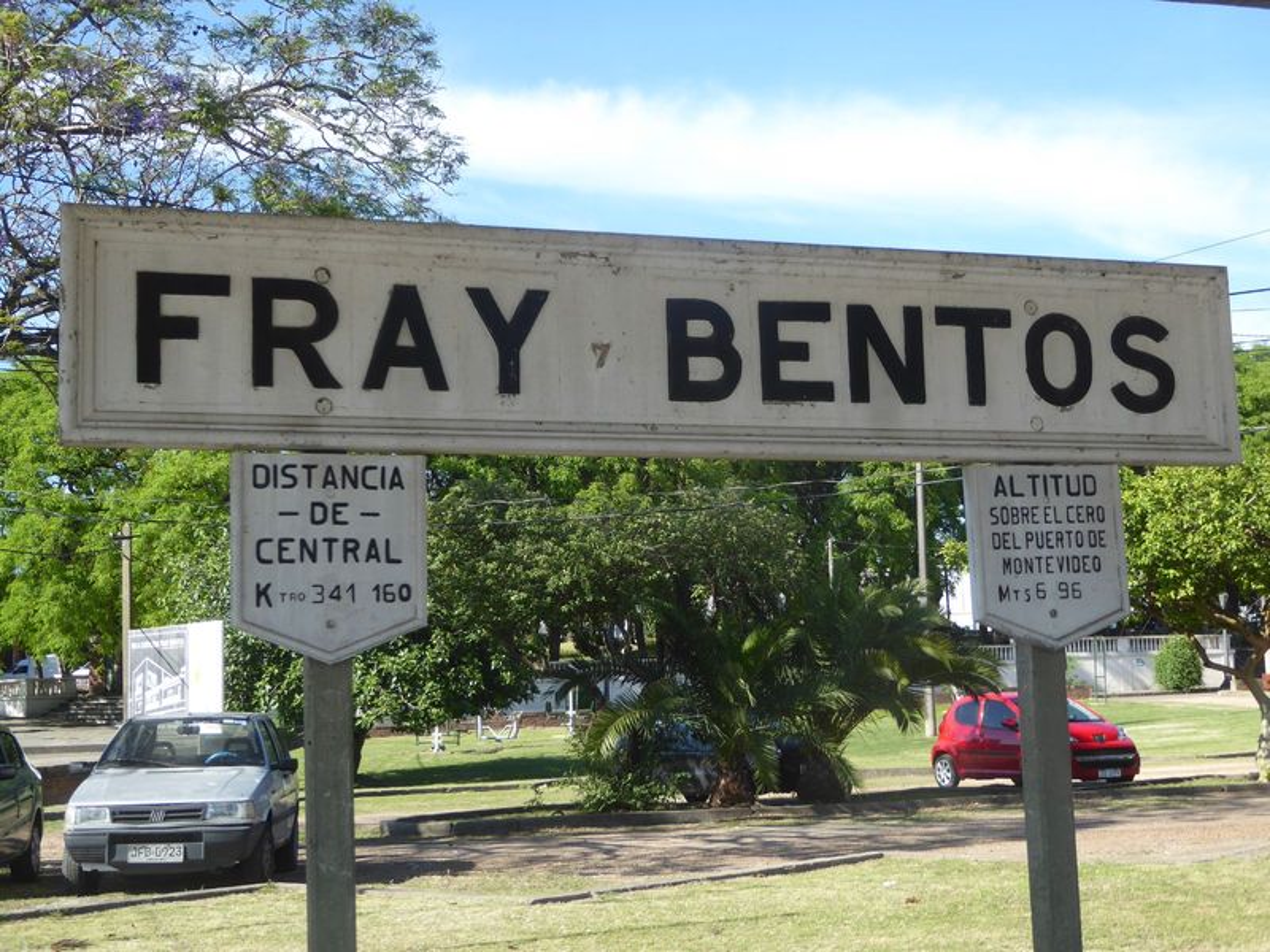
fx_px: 2091
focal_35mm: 57
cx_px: 635
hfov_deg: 33.8
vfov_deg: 25.7
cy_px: 476
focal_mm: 9.6
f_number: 4.1
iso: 80
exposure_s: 1/250
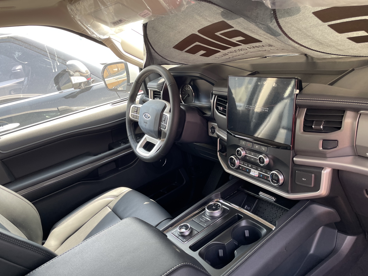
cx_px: 187
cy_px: 139
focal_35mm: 28
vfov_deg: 49.7
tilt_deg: -25.2
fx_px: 298
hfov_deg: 63.4
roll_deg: +13.9
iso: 50
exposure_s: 1/121
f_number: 1.6
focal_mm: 4.2
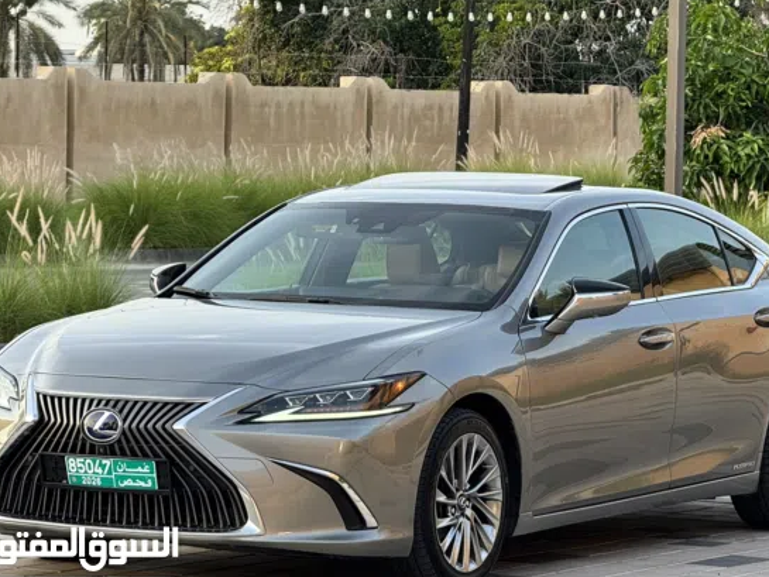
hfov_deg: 13.9
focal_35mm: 142
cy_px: 323
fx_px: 3155
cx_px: 391
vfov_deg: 10.4
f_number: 2.8
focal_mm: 15.66
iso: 50
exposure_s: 1/113
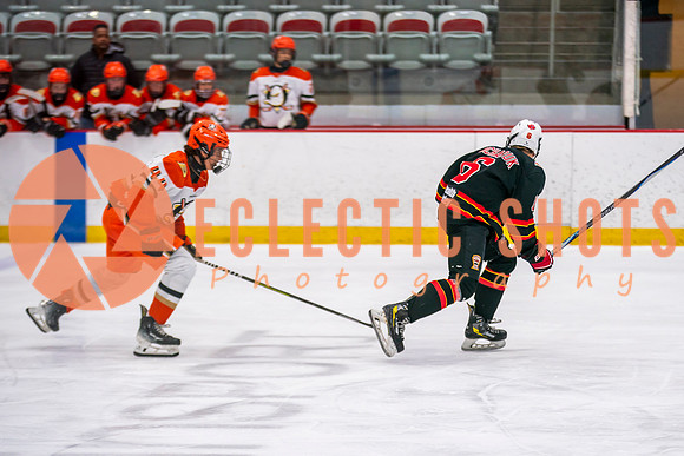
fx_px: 3151
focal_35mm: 166
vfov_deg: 8.3
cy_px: 302
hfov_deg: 12.4
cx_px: 410
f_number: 2.8
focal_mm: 125
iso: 640
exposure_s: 1/640
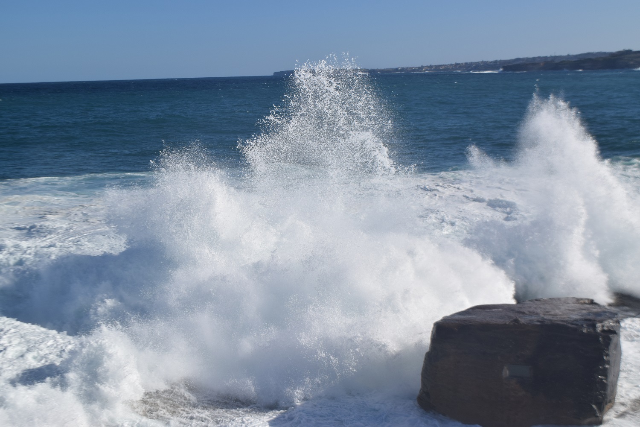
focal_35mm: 51
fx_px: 907
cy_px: 214
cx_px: 320
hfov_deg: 38.9
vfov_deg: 26.5
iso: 250
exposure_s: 1/2000
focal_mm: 34
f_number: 8
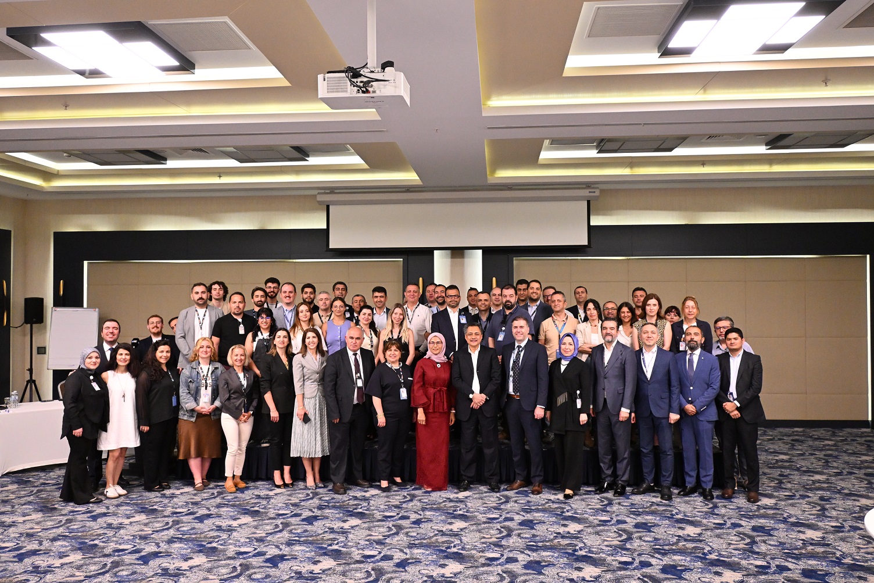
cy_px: 292
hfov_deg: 63.2
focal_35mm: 29
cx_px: 437
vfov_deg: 44.6
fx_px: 710
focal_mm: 19.5
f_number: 3.8
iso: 2800
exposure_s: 1/125
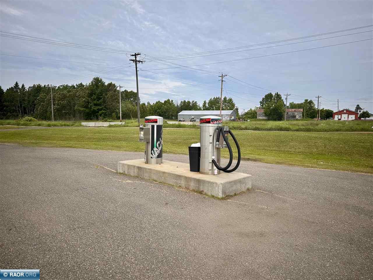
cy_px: 140
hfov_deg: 71.6
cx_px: 186
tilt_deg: -2.2
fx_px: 259
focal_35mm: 24
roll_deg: +0.1
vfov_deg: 56.8
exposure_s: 1/5848
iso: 80
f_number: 1.78
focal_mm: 6.86
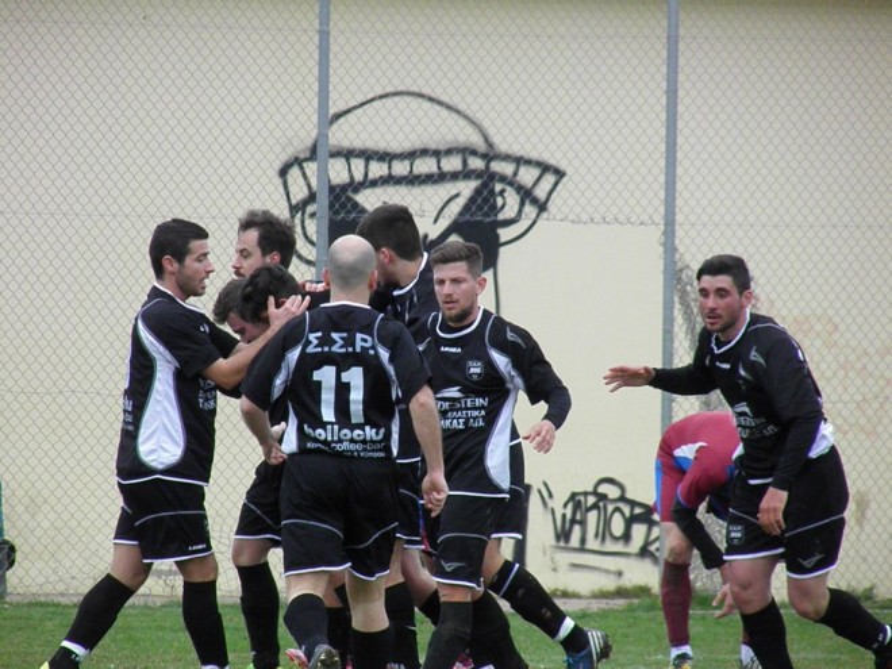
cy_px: 334
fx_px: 16827
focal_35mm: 653
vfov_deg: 2.3
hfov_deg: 3.0
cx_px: 446
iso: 500
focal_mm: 117.2
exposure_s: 1/640
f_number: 5.7
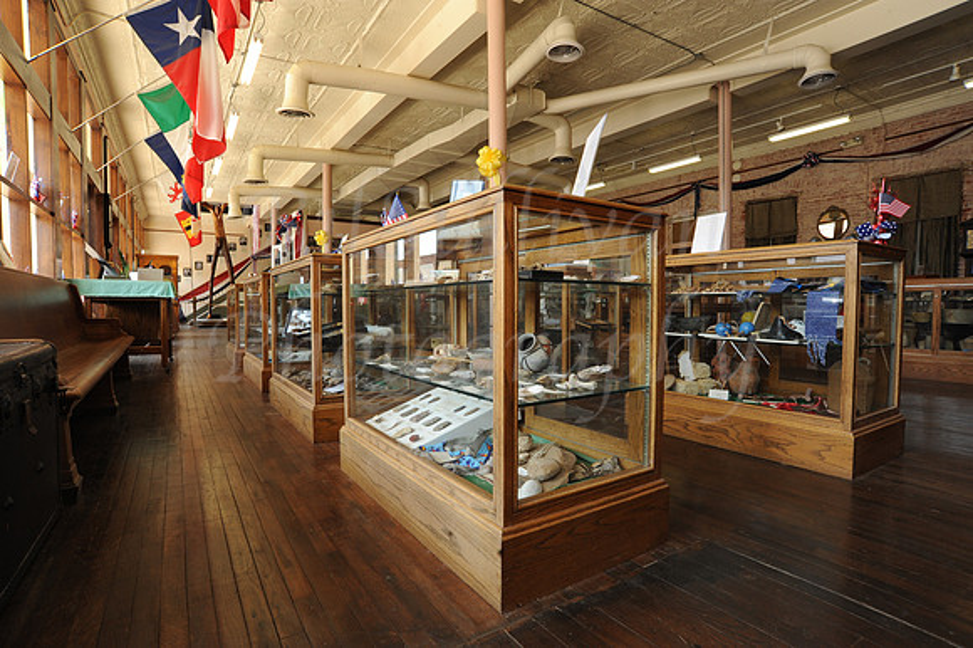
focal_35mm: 18
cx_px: 486
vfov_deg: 67.3
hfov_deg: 90.0
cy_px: 324
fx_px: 486
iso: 800
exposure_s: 1/25
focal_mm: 18
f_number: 14
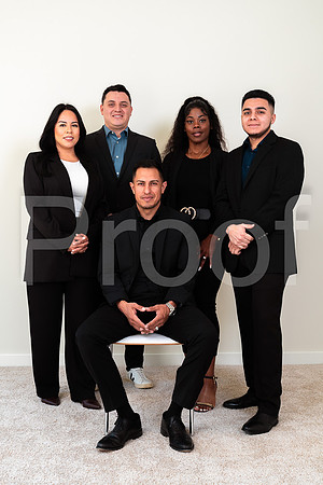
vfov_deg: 46.4
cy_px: 242
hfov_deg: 31.9
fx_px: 565
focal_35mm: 42
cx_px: 162
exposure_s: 1/160
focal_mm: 42
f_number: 5.6
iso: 200
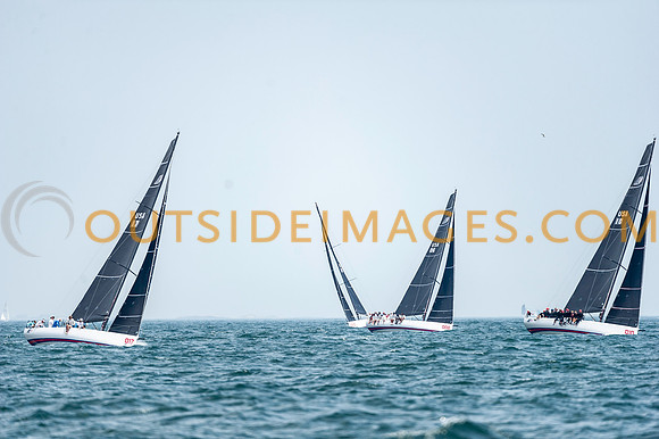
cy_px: 220
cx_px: 330
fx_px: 7318
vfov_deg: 3.4
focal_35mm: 400
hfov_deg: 5.2
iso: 400
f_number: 5
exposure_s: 1/2500
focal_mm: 400
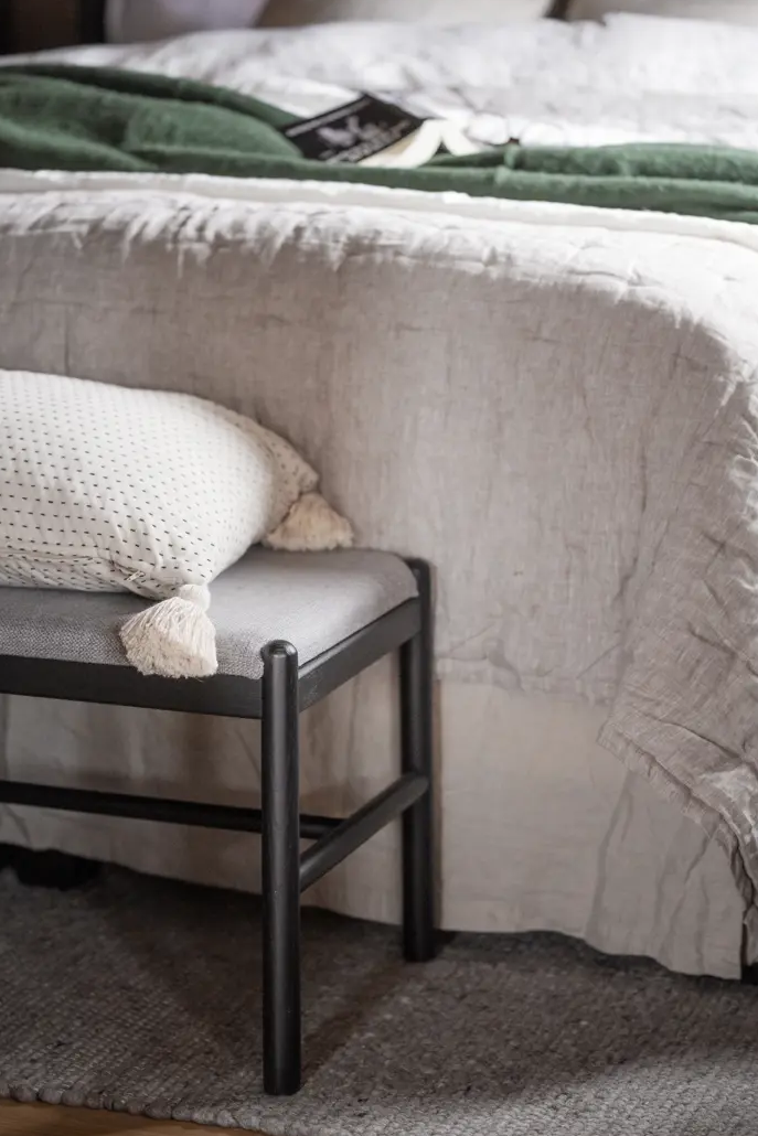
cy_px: 577
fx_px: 3125
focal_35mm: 99
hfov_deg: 13.8
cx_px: 366
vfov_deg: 20.6
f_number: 1.8
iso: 1250
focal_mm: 85
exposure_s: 1/100
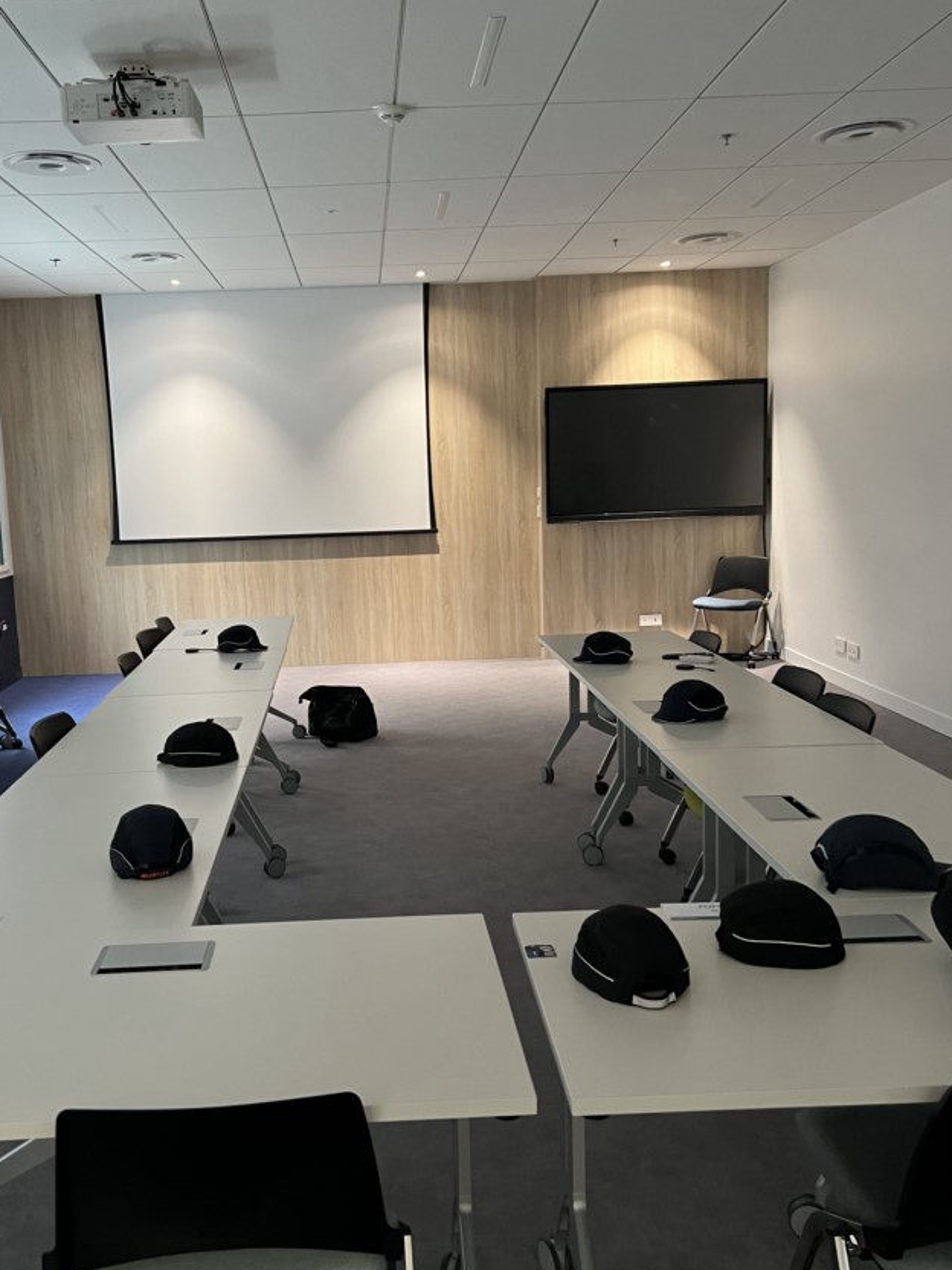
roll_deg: +2.9
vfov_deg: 56.8
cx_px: 388
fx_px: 1173
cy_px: 630
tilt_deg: -7.2
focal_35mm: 32
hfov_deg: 44.0
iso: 320
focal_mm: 5.7
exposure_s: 1/50
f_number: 1.5
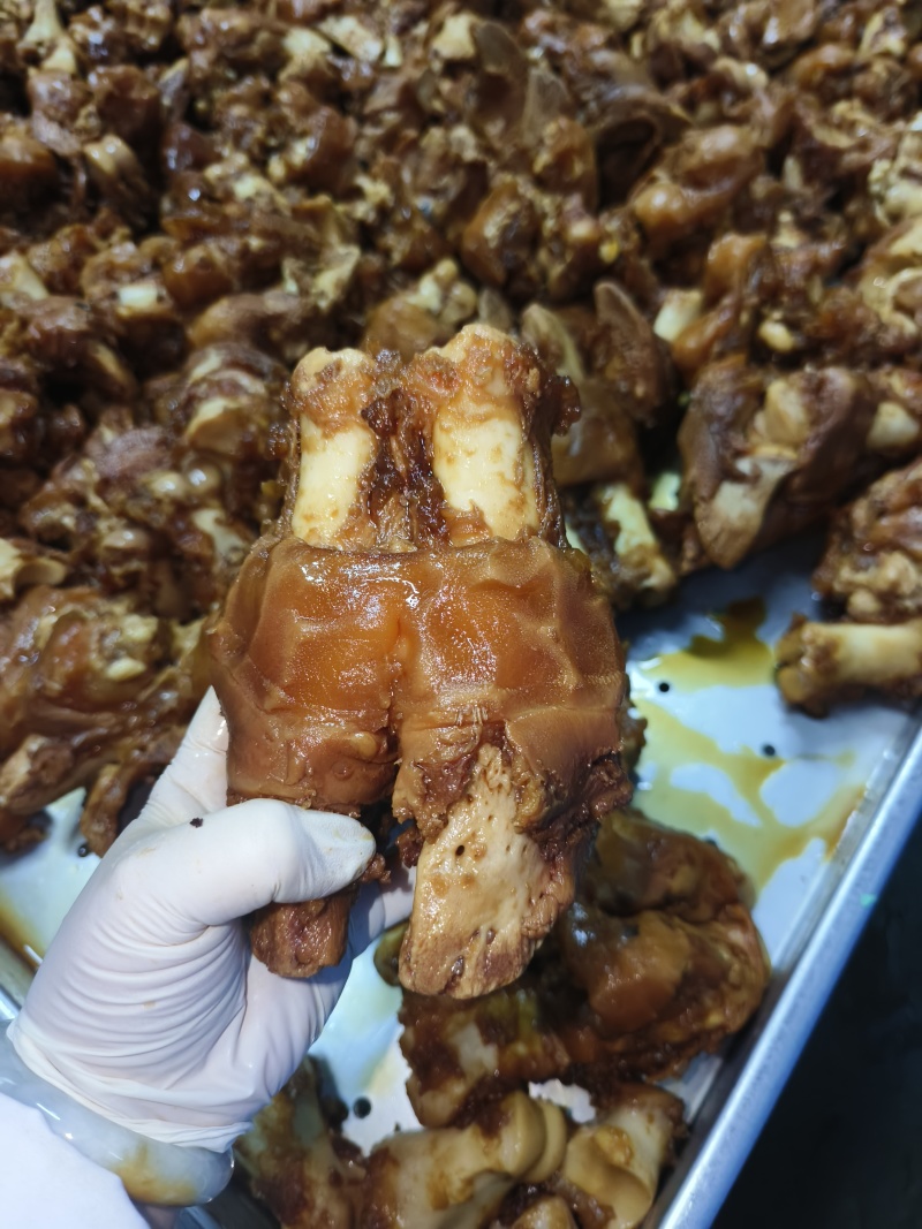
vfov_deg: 73.9
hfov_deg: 58.9
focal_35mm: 23
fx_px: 817
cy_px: 614
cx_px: 461
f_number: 1.75
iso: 2220
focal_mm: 5.5
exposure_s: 1/252
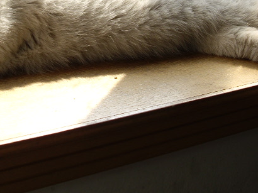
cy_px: 21
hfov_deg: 20.5
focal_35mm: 95
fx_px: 708
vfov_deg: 15.4
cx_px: 66
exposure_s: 1/250
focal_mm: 7.9
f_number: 2.8
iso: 64
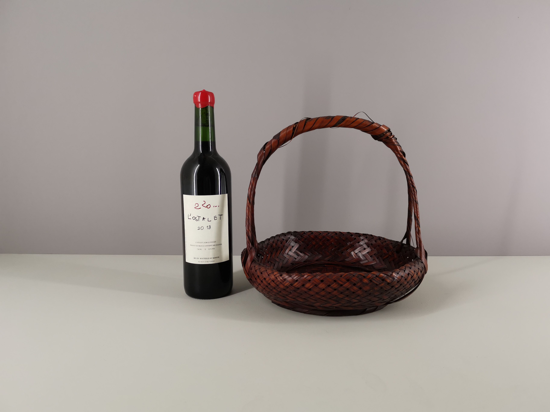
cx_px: 275
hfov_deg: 65.3
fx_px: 429
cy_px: 206
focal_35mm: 27
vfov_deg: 51.4
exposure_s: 1/100
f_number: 1.8
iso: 125
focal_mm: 5.58
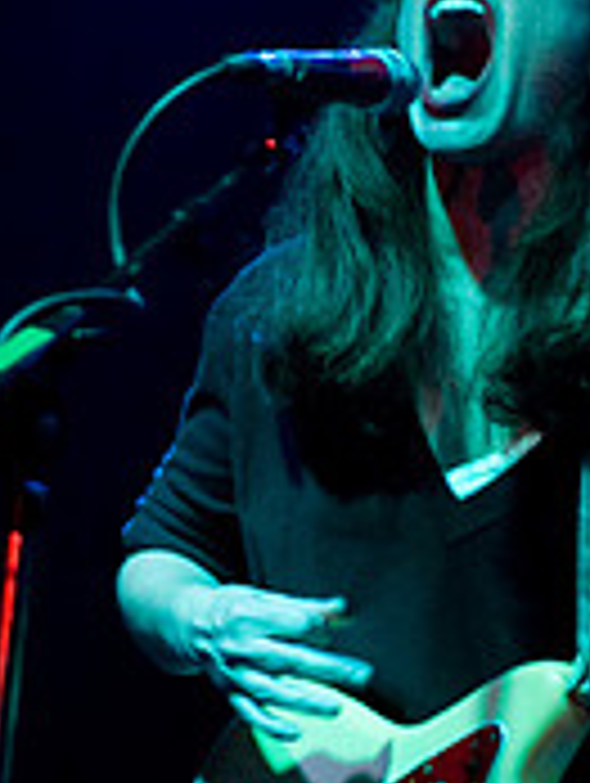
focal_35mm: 144
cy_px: 425
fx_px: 3264
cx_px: 311
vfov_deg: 13.7
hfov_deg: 10.3
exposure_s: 1/80
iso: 1000
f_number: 1.8
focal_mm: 30
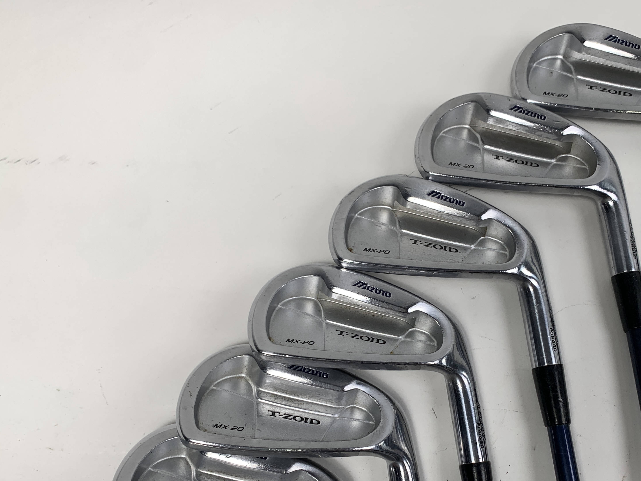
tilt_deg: -77.1
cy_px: 331
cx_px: 390
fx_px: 667
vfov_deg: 39.1
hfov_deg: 51.0
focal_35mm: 36
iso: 25
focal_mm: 4.25
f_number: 1.8
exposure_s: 1/275
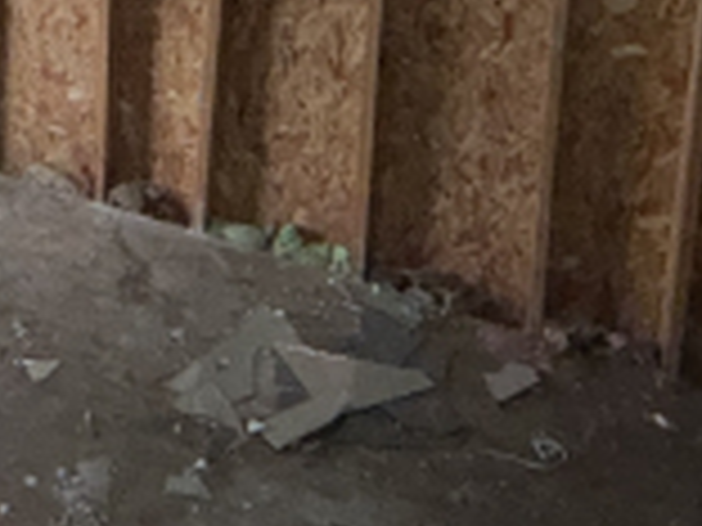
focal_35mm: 60
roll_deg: -1.7
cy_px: -346
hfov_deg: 30.4
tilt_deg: -7.9
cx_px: 38
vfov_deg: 19.8
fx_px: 1217
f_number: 2.2
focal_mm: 2.22
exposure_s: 1/60
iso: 160
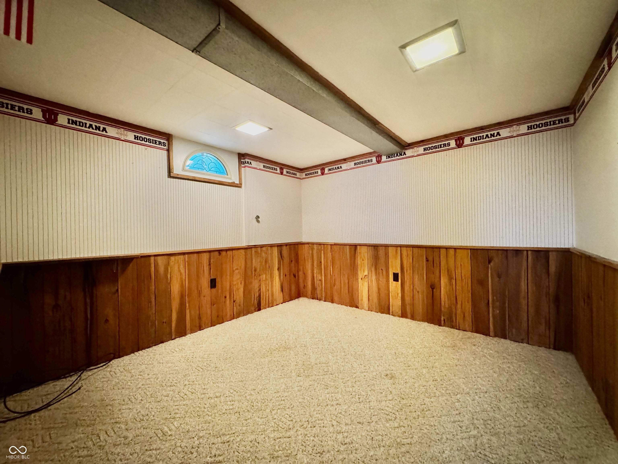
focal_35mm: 14
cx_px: 309
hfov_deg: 102.1
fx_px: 250
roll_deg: +0.9
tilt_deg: -1.0
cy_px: 232
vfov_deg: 85.7
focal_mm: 2.22
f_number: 2.2
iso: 1000
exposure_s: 1/40
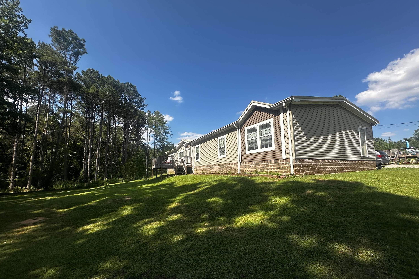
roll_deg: +2.1
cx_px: 214
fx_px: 175
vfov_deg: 77.1
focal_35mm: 15
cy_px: 153
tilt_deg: +9.5
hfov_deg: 100.4
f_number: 2.2
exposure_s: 1/1742
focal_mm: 2.22
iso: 50
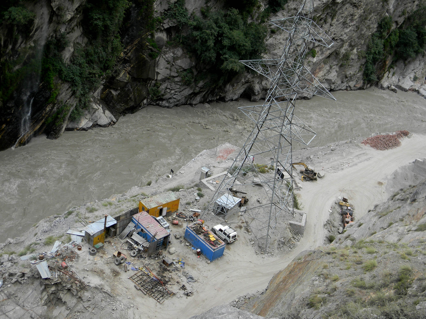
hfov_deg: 40.4
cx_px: 213
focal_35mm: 47
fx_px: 578
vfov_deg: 30.9
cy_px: 160
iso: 80
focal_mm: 8.6
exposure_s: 1/68
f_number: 3.9
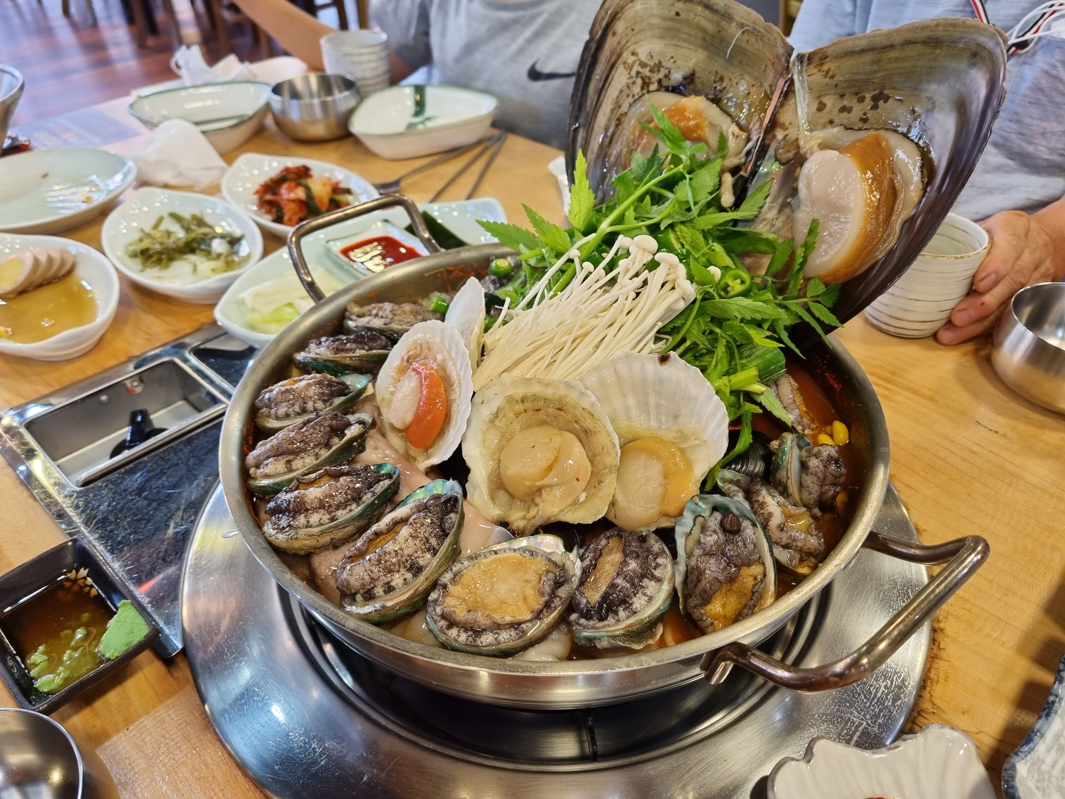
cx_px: 532
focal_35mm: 26
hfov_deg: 67.3
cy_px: 400
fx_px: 800
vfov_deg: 53.1
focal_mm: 5.4
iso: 200
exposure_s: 1/60
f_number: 1.8
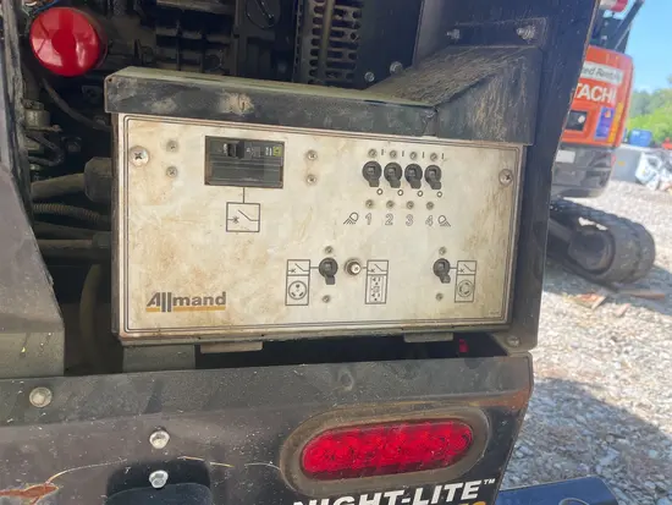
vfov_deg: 53.1
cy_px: 252
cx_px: 336
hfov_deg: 67.3
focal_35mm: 26
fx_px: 505
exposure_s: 1/421
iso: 50
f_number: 1.6
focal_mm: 5.1
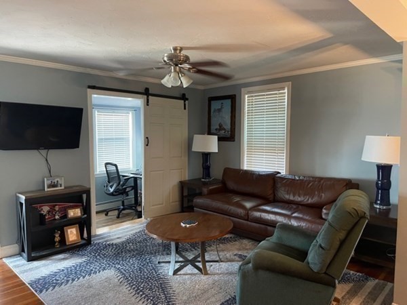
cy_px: 152
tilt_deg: -3.4
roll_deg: -0.3
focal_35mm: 26
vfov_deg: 53.1
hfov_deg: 67.3
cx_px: 204
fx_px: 306
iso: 500
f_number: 1.6
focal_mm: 5.1
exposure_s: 1/40
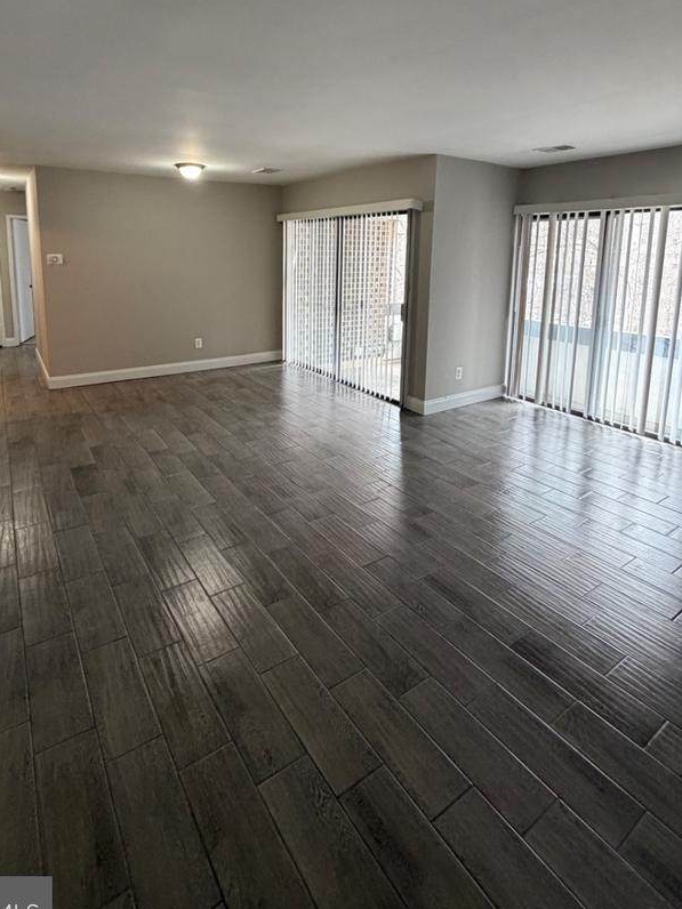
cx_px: 314
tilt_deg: -8.1
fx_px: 499
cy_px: 325
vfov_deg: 82.6
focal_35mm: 19
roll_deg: -0.5
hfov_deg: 68.6
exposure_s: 1/60
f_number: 2.2
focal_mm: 2.22
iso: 320
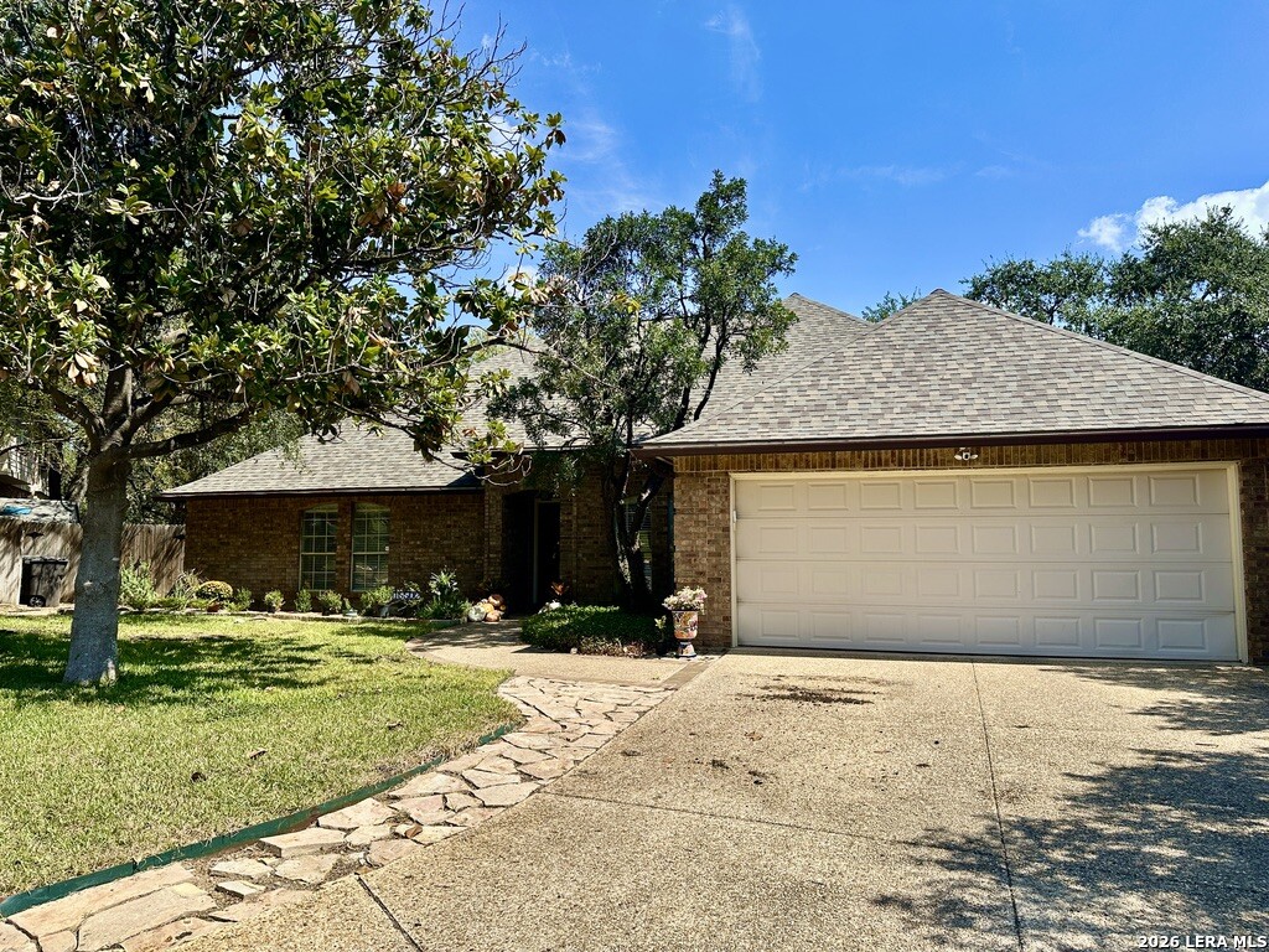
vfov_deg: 56.8
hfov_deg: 71.6
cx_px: 634
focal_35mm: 24
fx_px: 880
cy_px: 476
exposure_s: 1/3861
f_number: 1.78
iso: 80
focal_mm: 6.86
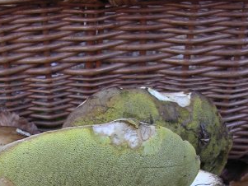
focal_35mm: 97
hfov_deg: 20.2
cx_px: 96
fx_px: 695
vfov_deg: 15.0
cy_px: 186
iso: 100
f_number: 2.8
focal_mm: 5.8
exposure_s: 1/32.1
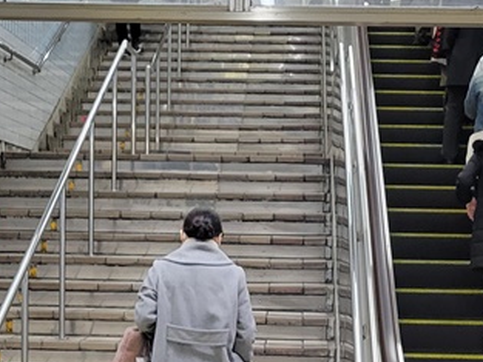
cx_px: 264
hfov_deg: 23.5
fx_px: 1159
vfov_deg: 17.6
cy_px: 308
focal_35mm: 83
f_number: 1.8
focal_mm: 5.4
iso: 320
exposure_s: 1/120
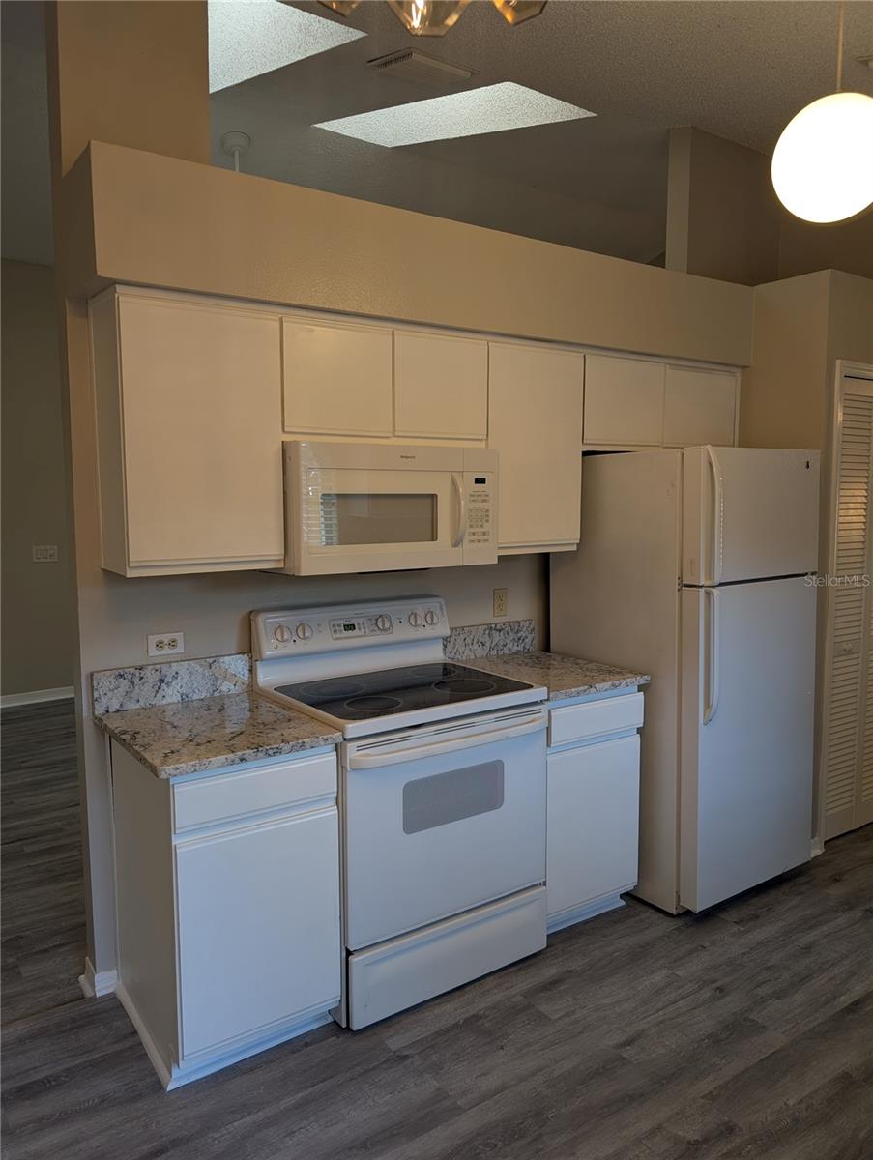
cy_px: 580
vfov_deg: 71.5
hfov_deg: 56.9
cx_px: 436
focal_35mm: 24
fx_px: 805
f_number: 1.68
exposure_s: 1/30
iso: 28
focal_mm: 6.9
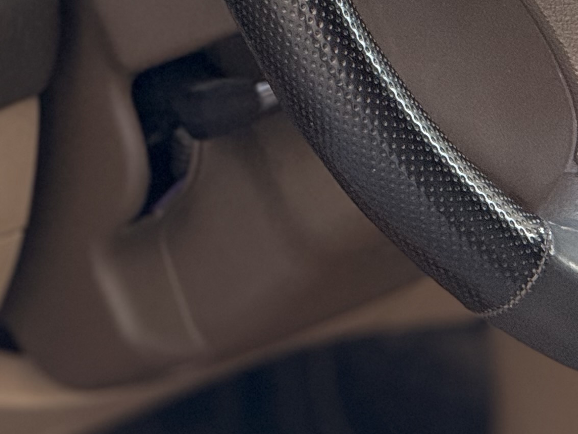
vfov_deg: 3.5
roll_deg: -2.0
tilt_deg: -19.9
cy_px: -220
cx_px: 669
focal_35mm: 427
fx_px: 7131
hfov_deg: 4.6
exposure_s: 1/99
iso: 160
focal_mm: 15.66
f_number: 2.8
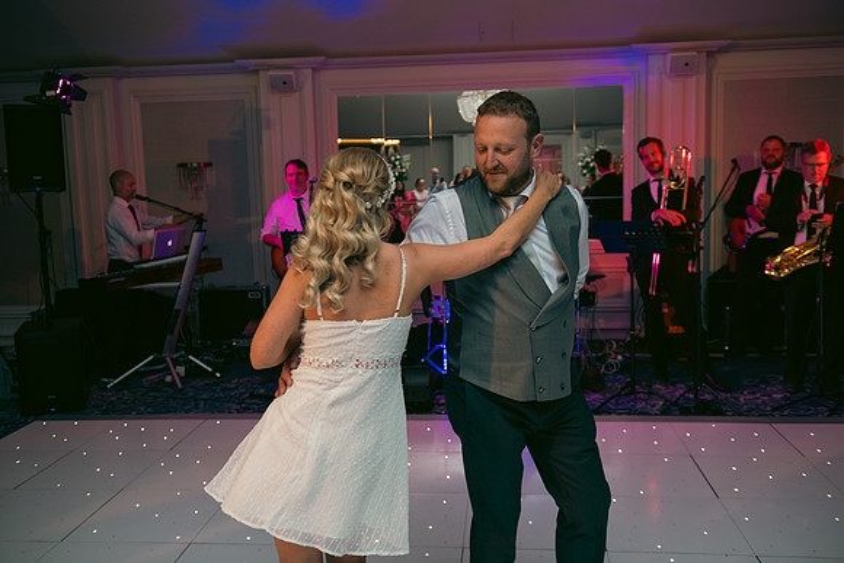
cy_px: 282
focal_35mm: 35
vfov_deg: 37.9
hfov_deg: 54.4
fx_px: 821
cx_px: 422
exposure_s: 1/160
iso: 640
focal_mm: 35
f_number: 3.5
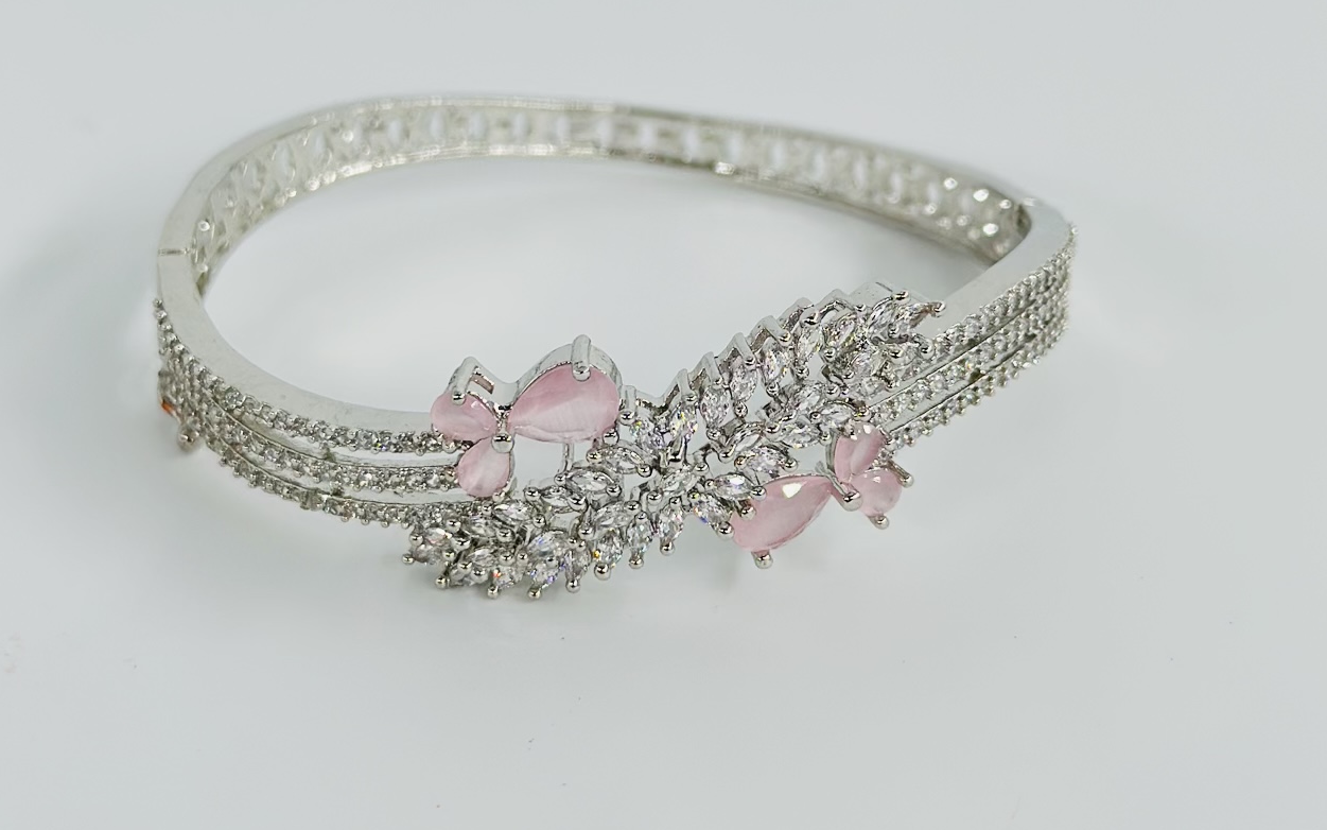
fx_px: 2966
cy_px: 231
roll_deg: -1.0
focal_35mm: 82
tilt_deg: -29.1
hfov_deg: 25.2
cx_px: 636
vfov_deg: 15.9
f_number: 1.78
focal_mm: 6.86
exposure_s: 1/1475
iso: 80
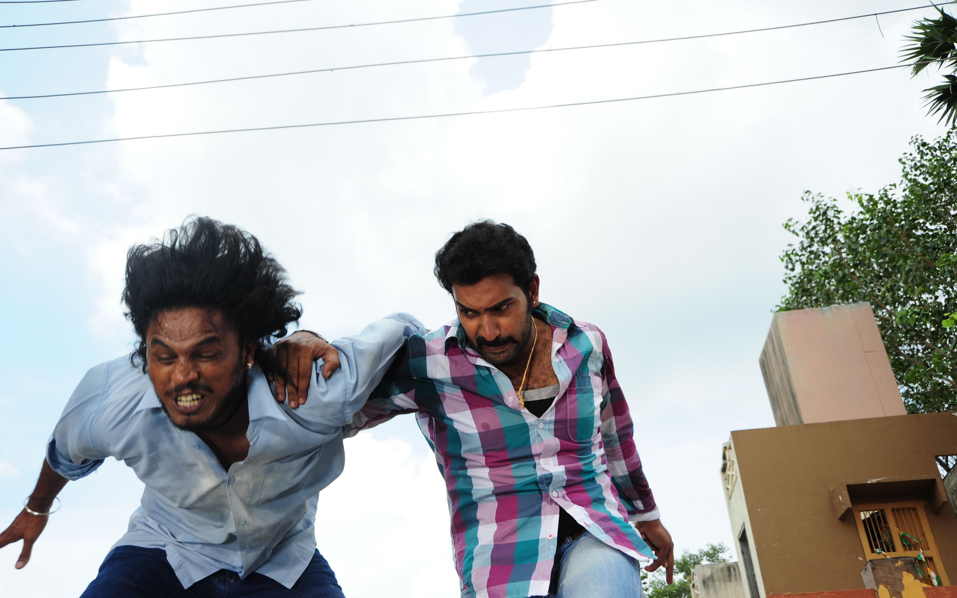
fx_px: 939
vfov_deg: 35.3
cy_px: 308
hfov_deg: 54.0
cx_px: 482
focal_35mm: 36
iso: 500
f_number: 8
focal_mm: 35
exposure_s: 1/800
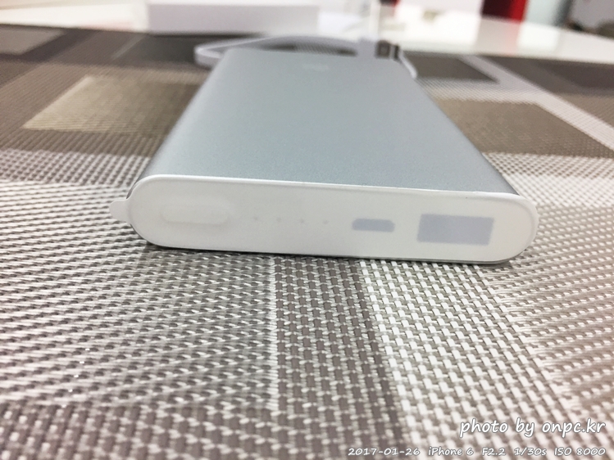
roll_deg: -2.5
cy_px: 230
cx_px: 307
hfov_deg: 61.7
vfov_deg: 48.2
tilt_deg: -28.0
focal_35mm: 29
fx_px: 514
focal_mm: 4.15
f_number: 2.2
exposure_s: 1/30
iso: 40
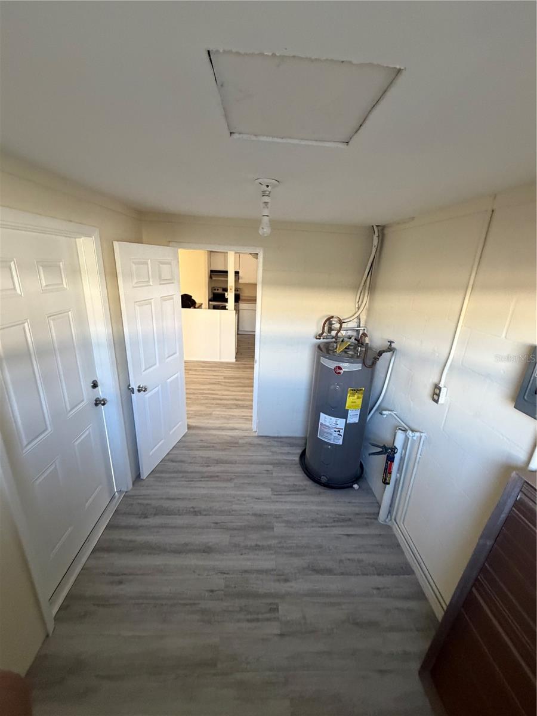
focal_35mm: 14
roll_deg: +0.8
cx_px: 268
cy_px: 358
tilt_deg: -16.1
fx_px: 290
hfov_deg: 85.7
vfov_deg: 102.1
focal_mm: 2.22
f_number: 2.2
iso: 320
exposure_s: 1/60
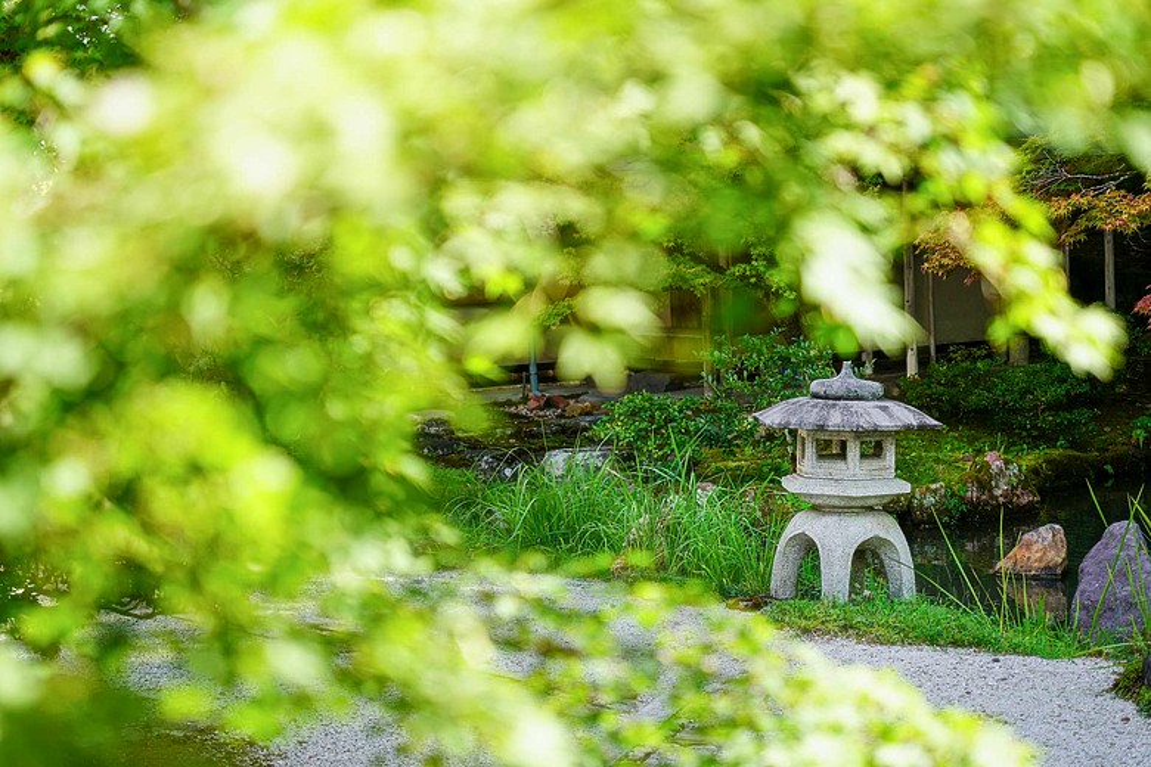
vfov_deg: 13.0
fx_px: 3357
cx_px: 576
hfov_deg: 19.5
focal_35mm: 105
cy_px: 384
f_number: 4
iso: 100
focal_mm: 105
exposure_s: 1/125
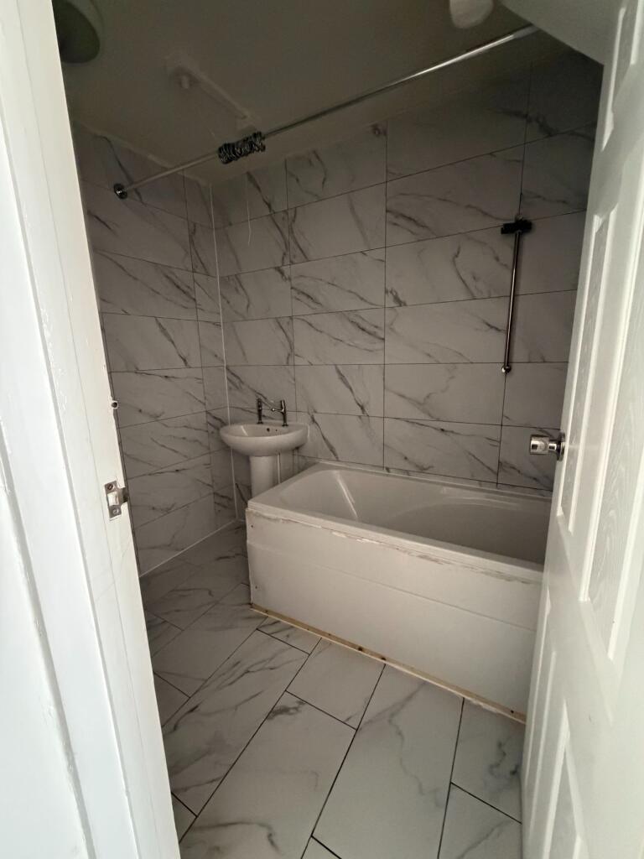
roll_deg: +1.1
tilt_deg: -12.2
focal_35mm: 14
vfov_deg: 102.1
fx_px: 347
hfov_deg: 85.7
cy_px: 430
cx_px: 322
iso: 1250
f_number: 2.2
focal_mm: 2.22
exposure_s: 1/60
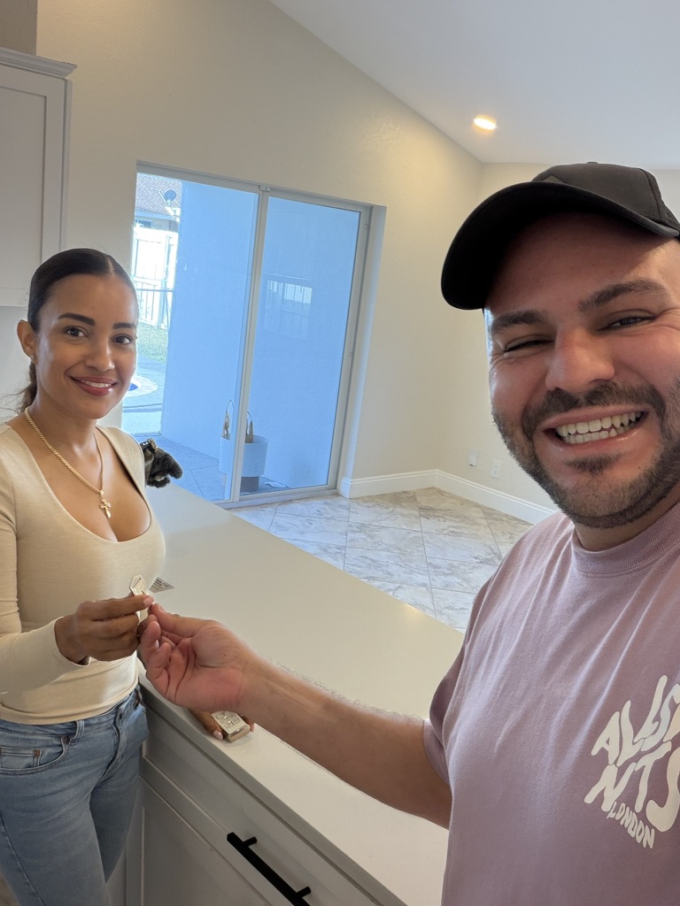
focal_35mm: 30
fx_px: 786
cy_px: 453
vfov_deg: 60.0
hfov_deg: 46.8
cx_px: 340
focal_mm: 2.71
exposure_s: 1/60
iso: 125
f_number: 1.9
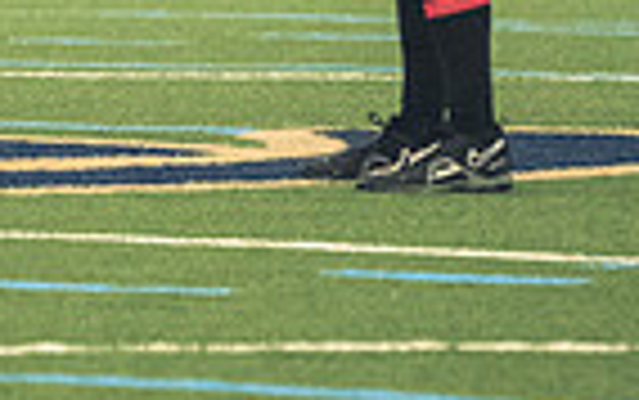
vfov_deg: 1.1
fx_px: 21699
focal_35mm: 1245
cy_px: -360
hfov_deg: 1.7
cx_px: -36
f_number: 2.8
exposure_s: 1/500
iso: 12800
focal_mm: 200
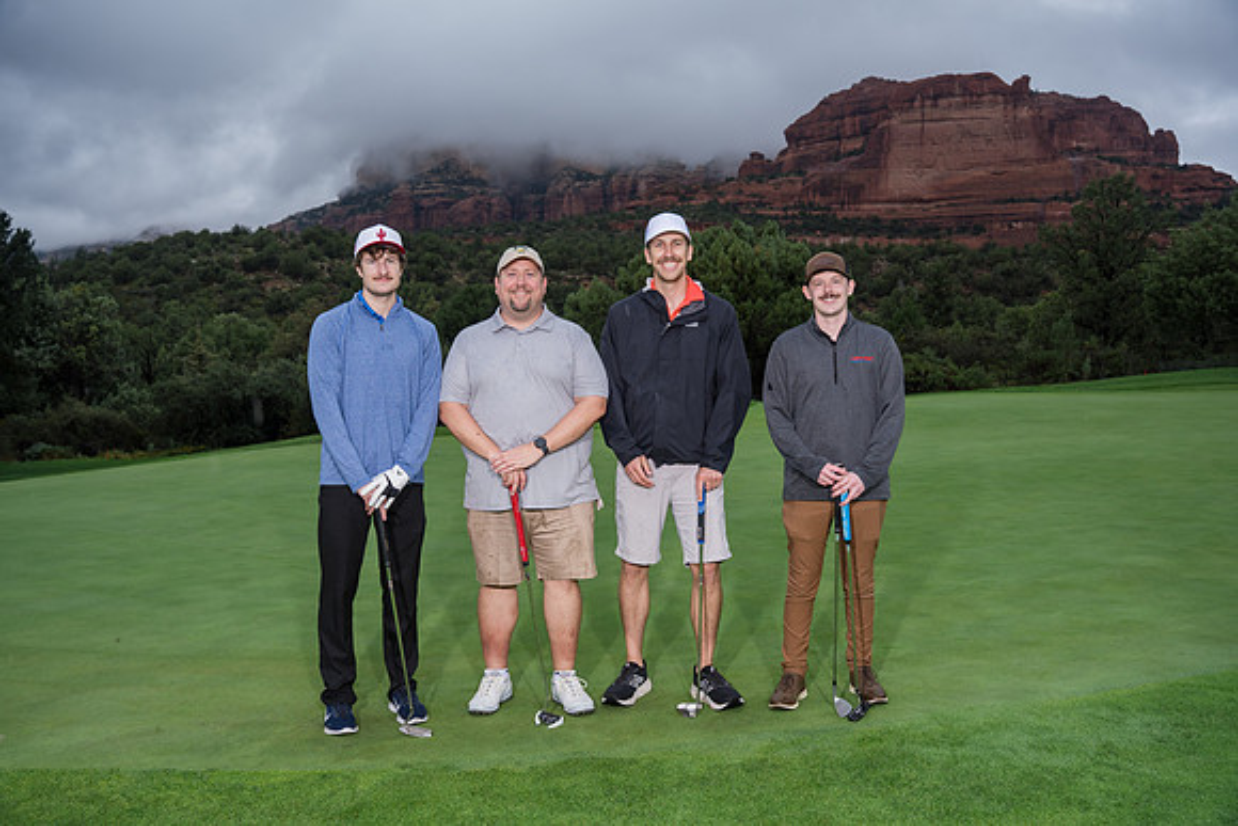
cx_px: 619
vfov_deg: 43.5
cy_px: 413
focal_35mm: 30
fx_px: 1035
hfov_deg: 61.7
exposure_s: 1/500
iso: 320
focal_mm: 30.1
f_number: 5
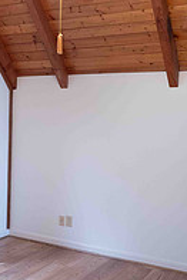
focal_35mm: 55
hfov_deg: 23.9
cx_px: 16
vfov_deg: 36.2
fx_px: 428
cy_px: 124
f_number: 2.5
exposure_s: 1/250
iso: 2000
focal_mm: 24
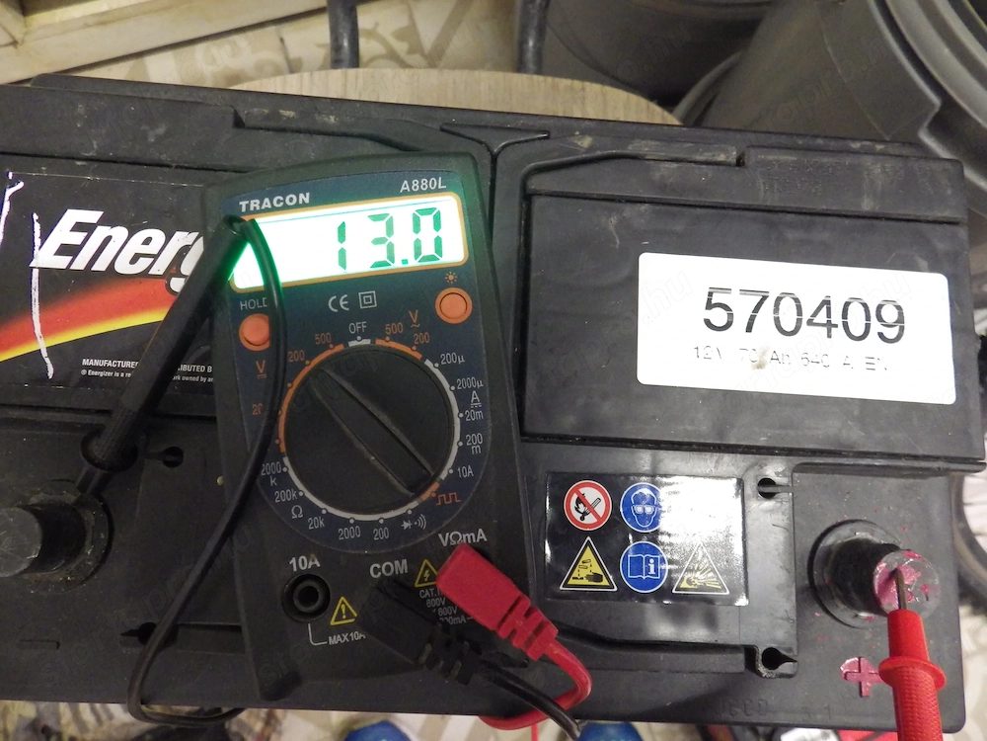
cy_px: 370
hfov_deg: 76.4
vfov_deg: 61.1
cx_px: 494
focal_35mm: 22
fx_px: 627
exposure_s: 1/20
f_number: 3.1
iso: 800
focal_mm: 4
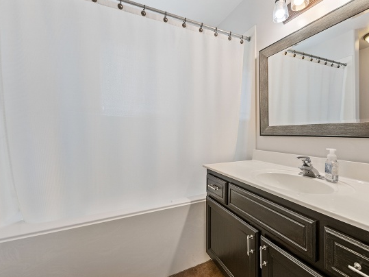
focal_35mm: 16
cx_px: 205
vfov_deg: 78.0
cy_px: 131
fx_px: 171
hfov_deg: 94.1
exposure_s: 1/5
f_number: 8
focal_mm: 14
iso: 64
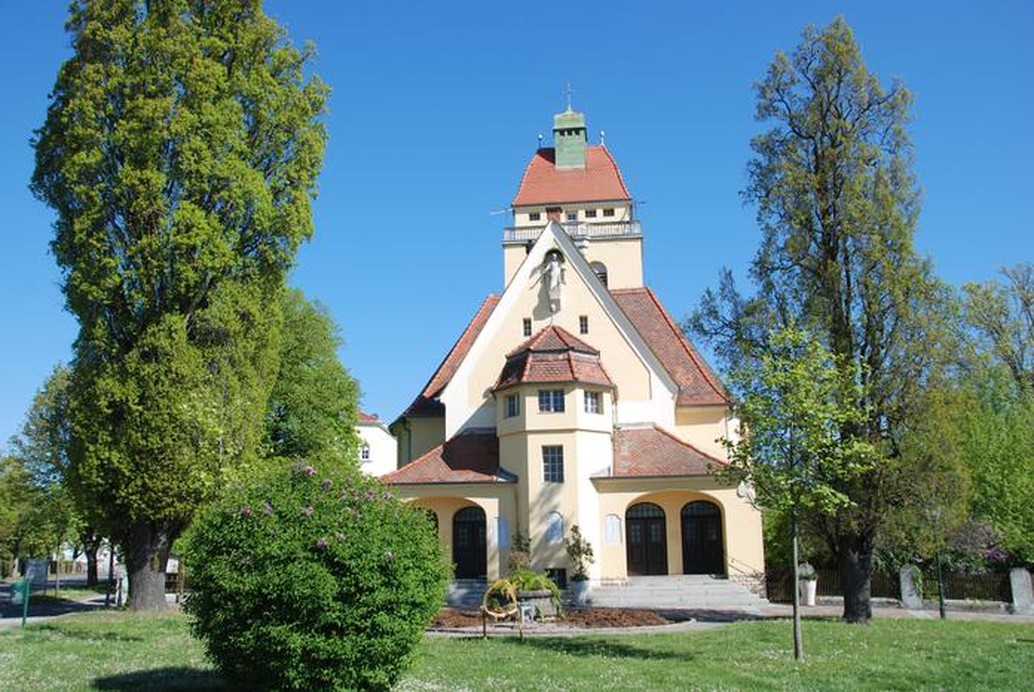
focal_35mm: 33
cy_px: 346
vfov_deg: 40.1
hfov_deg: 57.2
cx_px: 517
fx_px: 949
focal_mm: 22
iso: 100
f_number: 7.1
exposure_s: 1/200
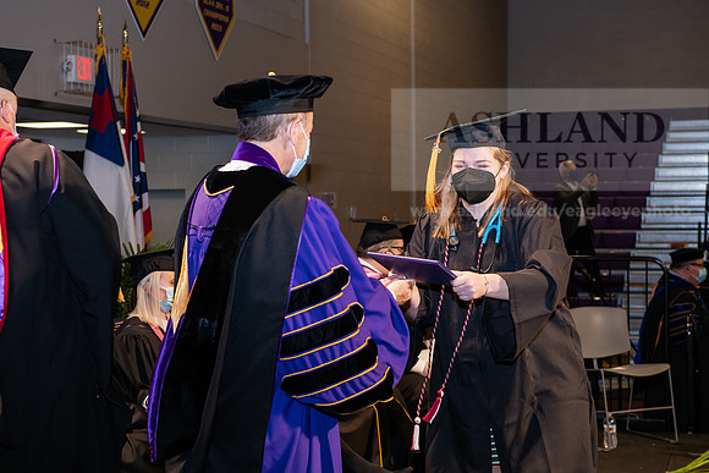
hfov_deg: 30.5
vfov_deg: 20.6
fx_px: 1300
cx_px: 354
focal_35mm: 66
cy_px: 236
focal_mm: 66
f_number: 6.3
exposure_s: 1/200
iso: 1600
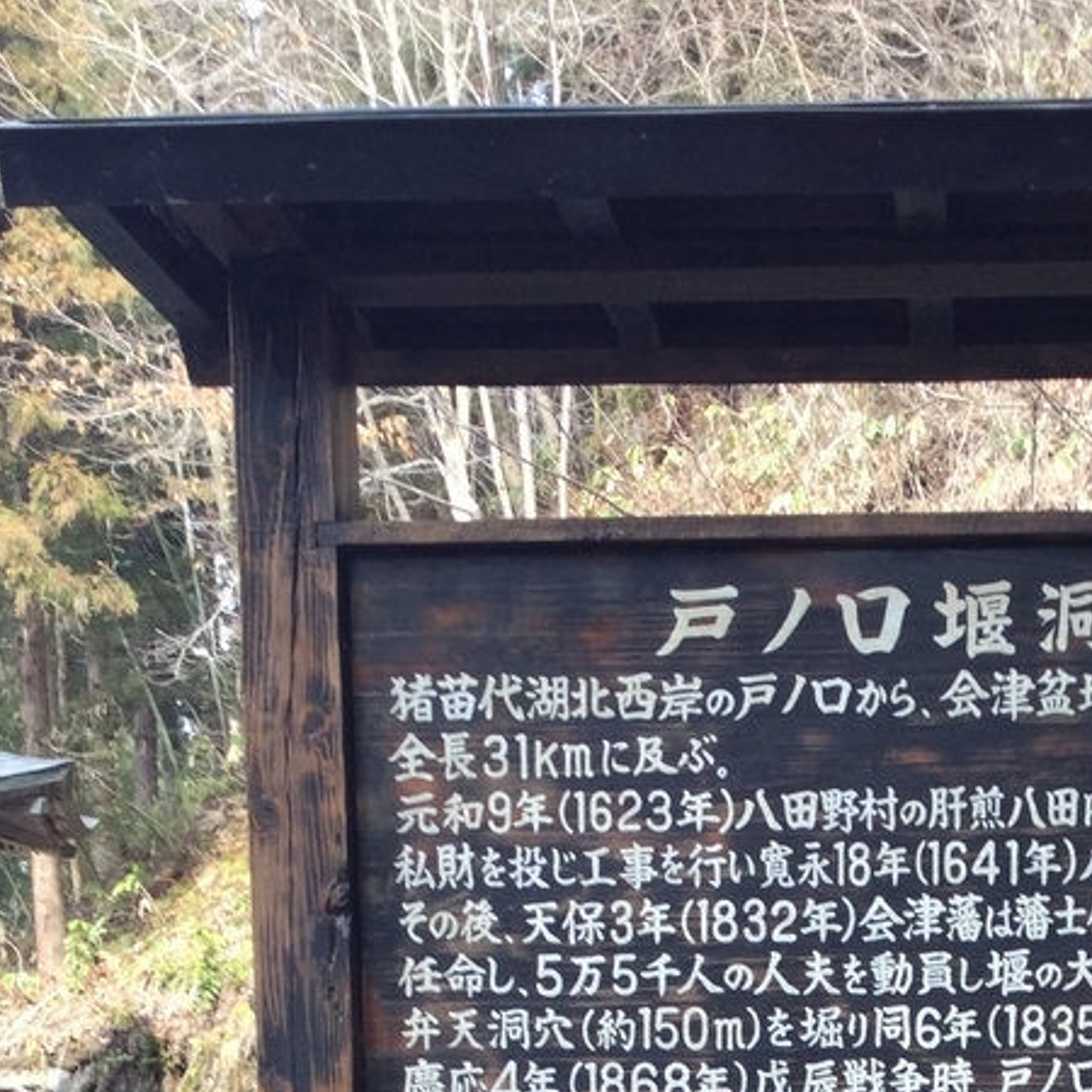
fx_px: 2605
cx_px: 942
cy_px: 1352
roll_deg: -0.8
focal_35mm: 73
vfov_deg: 21.7
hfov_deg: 23.2
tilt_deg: -6.4
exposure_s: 1/120
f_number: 2.4
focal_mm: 3.3
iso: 25
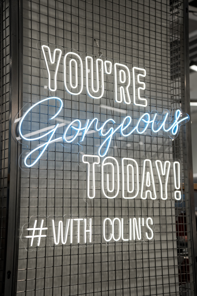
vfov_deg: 36.2
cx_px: 98
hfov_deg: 24.6
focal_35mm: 55
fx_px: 451
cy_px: 148
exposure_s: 1/1000
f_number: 2.8
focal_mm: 55
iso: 800
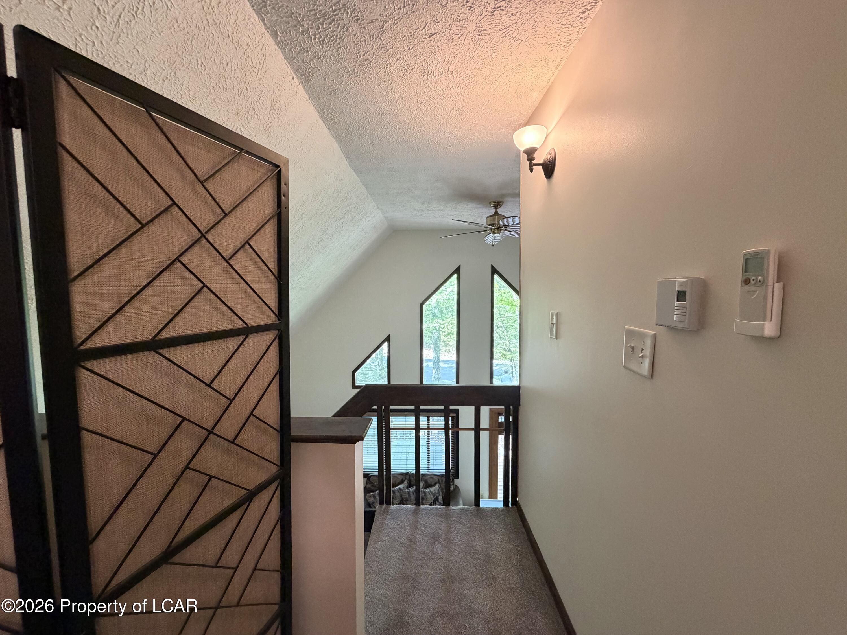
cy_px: 318
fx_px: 343
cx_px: 424
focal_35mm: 14
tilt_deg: -4.1
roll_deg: +0.8
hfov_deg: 102.1
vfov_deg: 85.7
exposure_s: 1/60
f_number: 2.2
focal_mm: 2.22
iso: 500
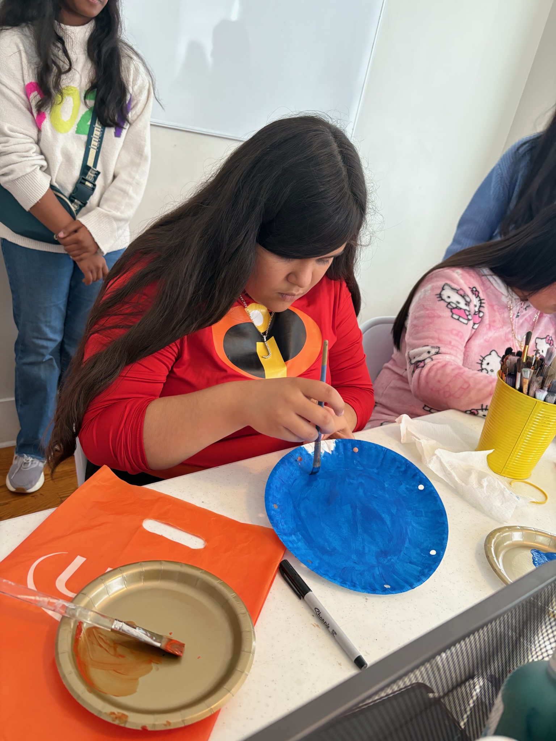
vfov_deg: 67.3
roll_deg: -12.4
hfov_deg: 53.1
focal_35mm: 26
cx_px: 278
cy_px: 370
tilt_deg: -23.3
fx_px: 557
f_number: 1.6
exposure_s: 1/60
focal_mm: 5.96
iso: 200
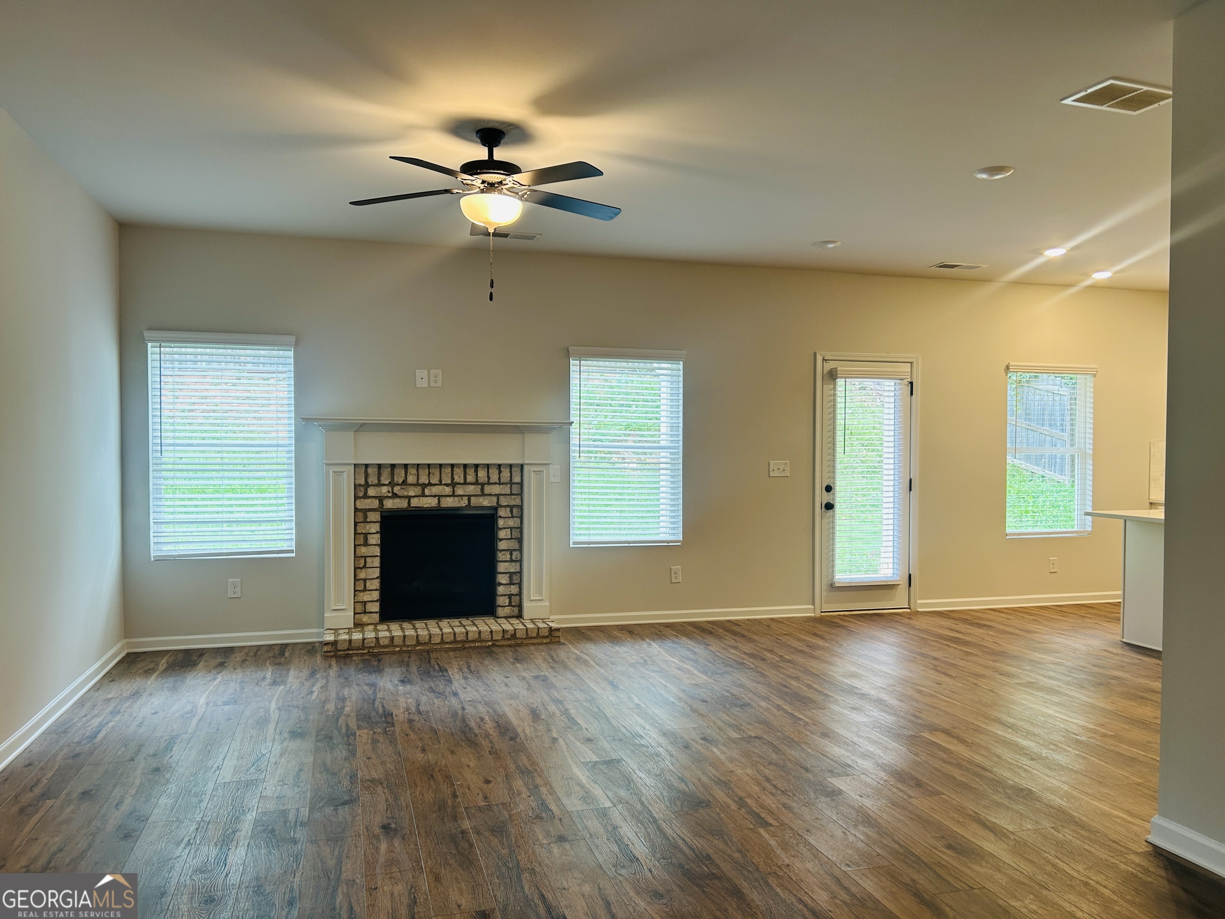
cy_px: 460
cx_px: 612
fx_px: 920
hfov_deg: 67.3
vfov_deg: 53.1
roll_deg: -0.3
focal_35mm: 26
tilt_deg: -0.6
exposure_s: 1/60
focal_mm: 5.7
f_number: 1.5
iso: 80
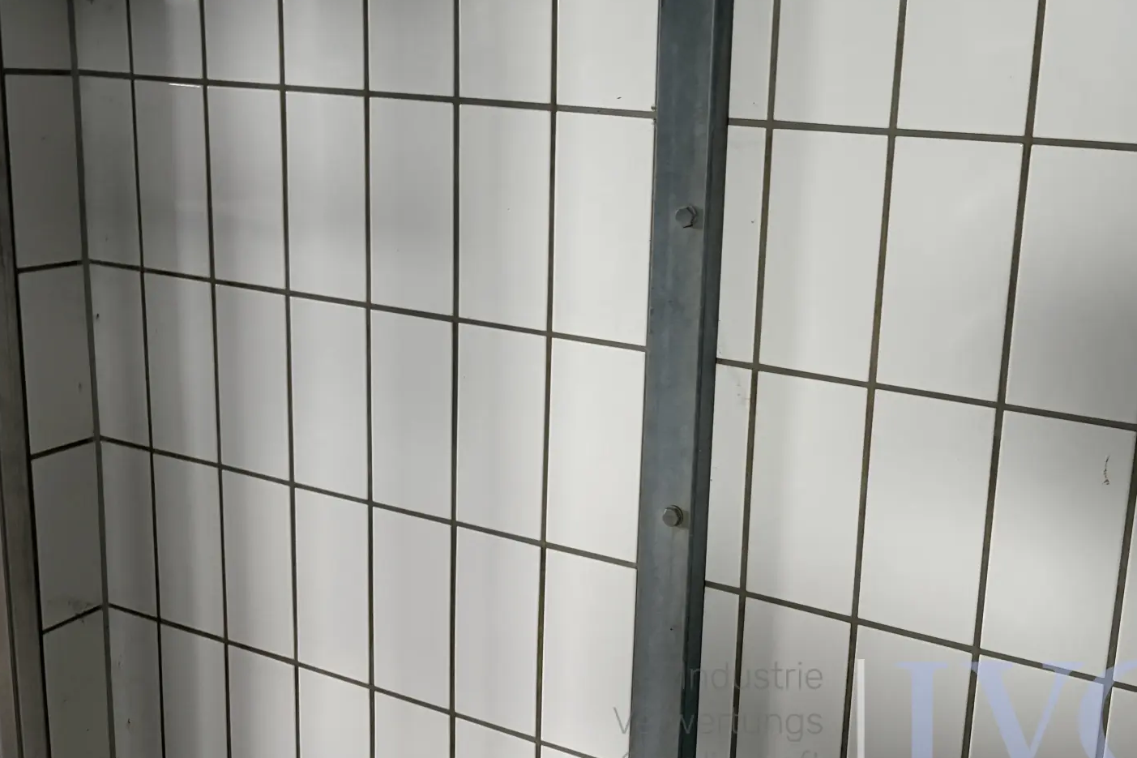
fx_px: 1168
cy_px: 313
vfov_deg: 35.8
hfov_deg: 51.2
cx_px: 729
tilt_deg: -10.1
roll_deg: -4.0
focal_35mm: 37
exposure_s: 1/60
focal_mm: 5.96
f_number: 1.6
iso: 500
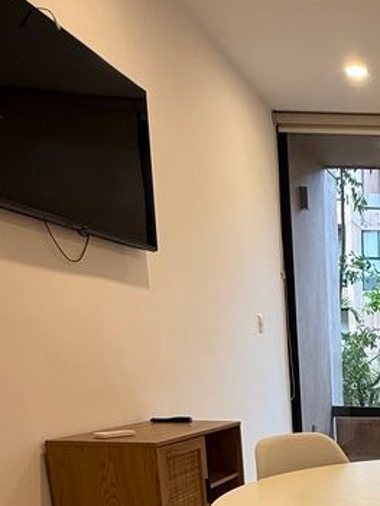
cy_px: 535
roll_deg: -2.0
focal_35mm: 48
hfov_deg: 25.6
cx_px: 507
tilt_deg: -13.8
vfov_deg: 34.9
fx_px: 702
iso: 160
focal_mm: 2.22
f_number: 2.2
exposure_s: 1/99
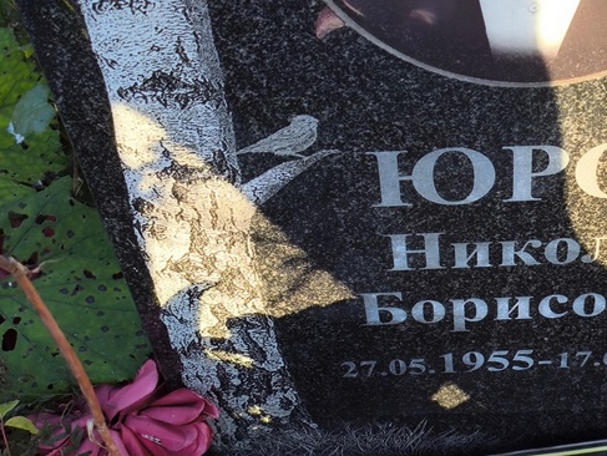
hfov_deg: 23.4
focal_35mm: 82
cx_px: 495
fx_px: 1439
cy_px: 228
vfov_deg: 18.0
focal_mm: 4.71
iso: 50
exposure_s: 1/369
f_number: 1.7
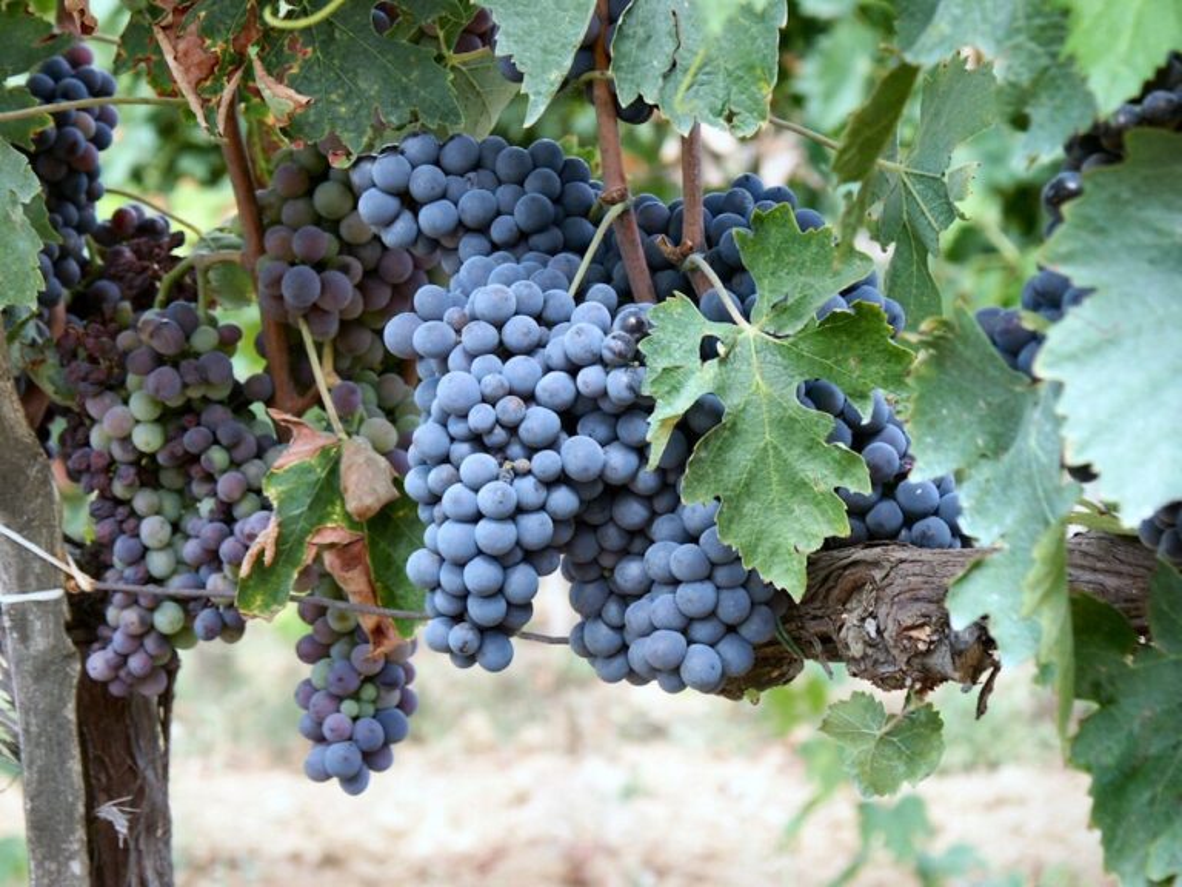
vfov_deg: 10.9
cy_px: 444
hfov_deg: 14.5
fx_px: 4644
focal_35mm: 136
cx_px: 591
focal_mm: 34.57
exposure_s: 1/180
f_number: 4
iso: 100
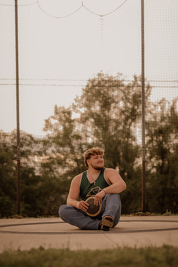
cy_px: 134
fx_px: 556
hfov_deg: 18.2
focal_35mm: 75
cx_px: 89
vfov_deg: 27.0
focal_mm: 50
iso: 125
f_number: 1.6
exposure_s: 1/1000
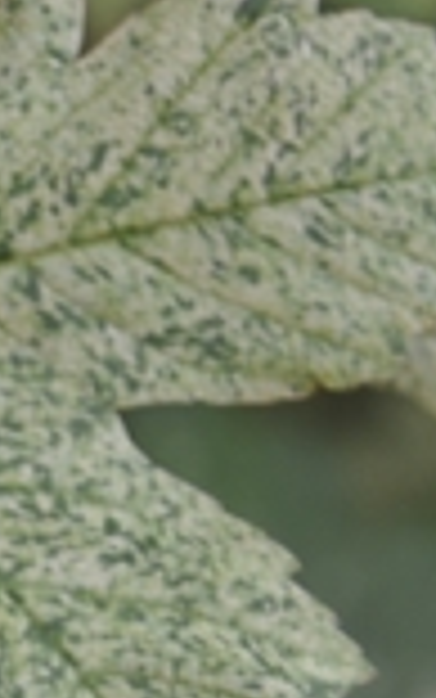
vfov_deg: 6.0
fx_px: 6629
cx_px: -836
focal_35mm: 349
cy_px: 376
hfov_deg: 3.7
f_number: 5
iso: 200
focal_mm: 52
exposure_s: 1/100
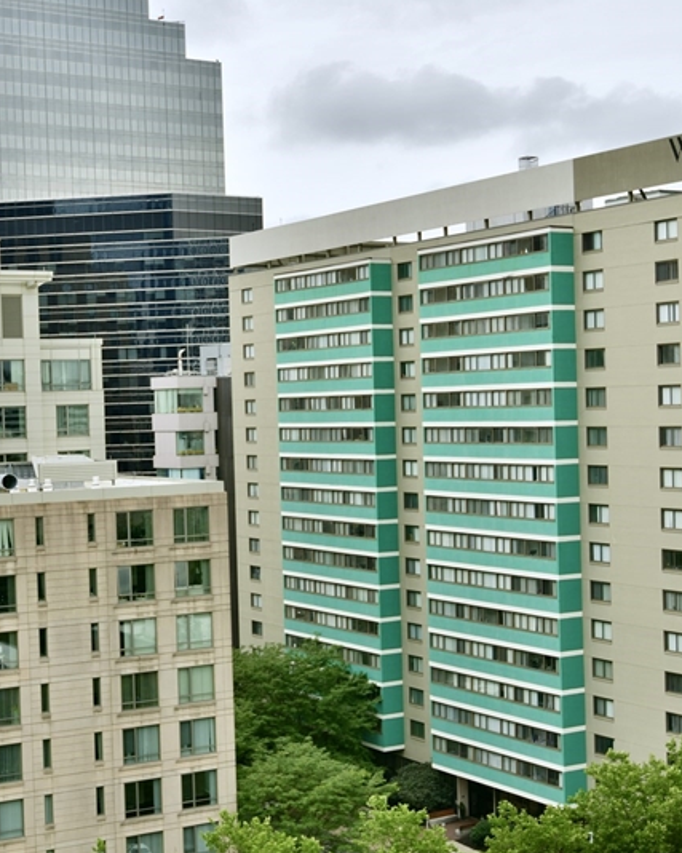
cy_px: 450
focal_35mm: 63
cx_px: 276
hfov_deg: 24.2
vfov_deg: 30.0
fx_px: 1590
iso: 100
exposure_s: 1/200
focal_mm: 35
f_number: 7.1
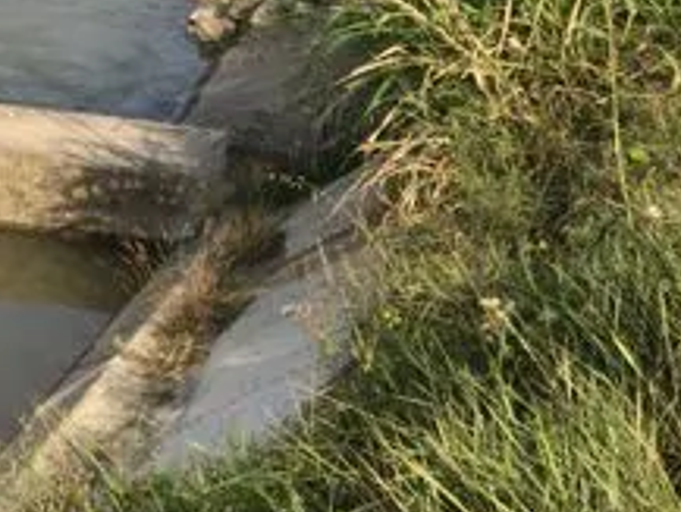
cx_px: -475
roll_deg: +1.8
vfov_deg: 13.3
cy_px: -298
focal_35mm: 104
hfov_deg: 16.4
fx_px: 2047
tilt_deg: -3.5
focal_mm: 4.15
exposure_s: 1/1953
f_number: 2.2
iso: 32
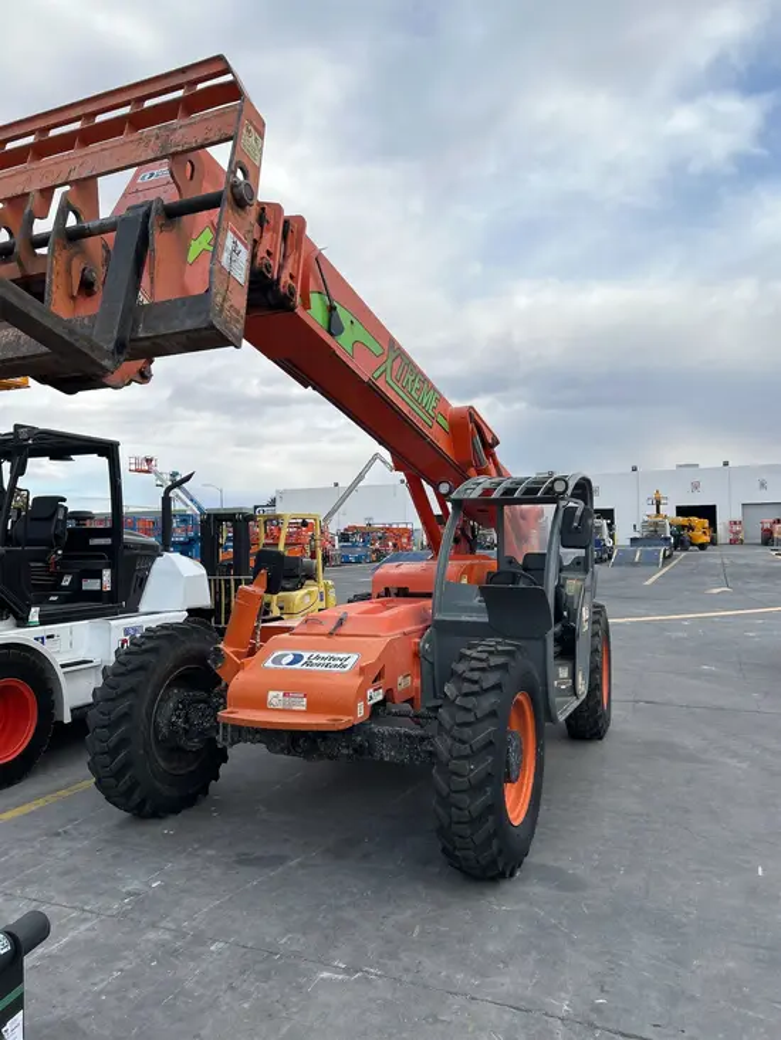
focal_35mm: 26
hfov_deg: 53.1
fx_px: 782
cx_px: 390
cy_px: 520
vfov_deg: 67.3
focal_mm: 5.7
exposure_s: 1/2513
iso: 50
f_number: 1.5
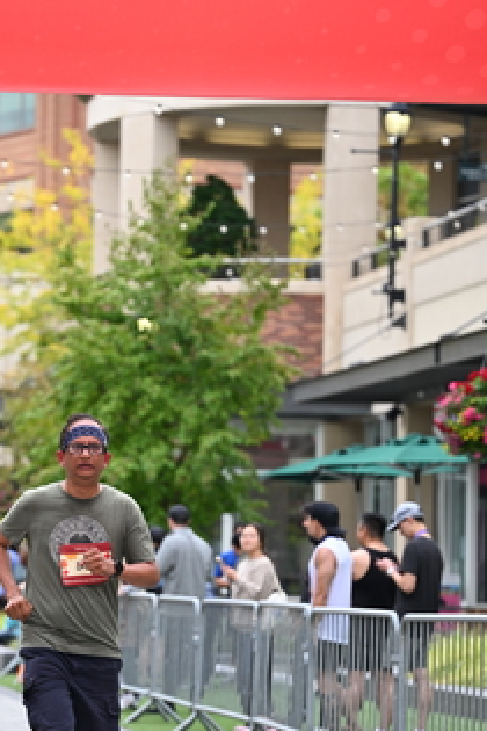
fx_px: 3226
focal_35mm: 159
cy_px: 469
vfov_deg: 12.9
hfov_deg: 8.6
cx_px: 168
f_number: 2.8
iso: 640
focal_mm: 91
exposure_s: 1/2500
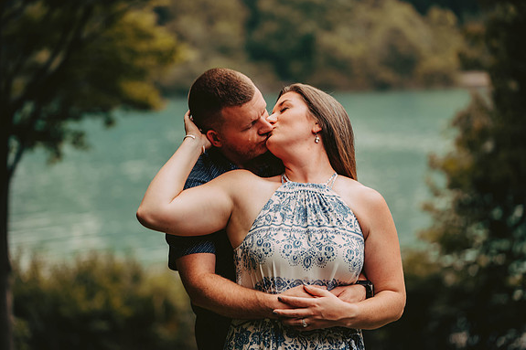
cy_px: 176
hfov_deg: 17.5
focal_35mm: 117
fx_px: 1709
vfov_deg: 11.7
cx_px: 264
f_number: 2.8
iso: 320
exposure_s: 1/125
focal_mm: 116
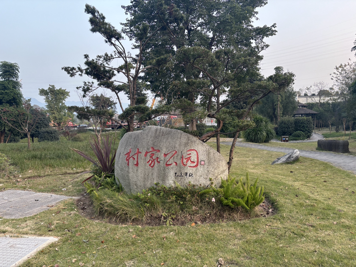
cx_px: 178
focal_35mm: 26
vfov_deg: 53.1
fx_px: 268
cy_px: 134
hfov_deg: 67.3
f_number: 1.6
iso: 50
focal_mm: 5.96
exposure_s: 1/121
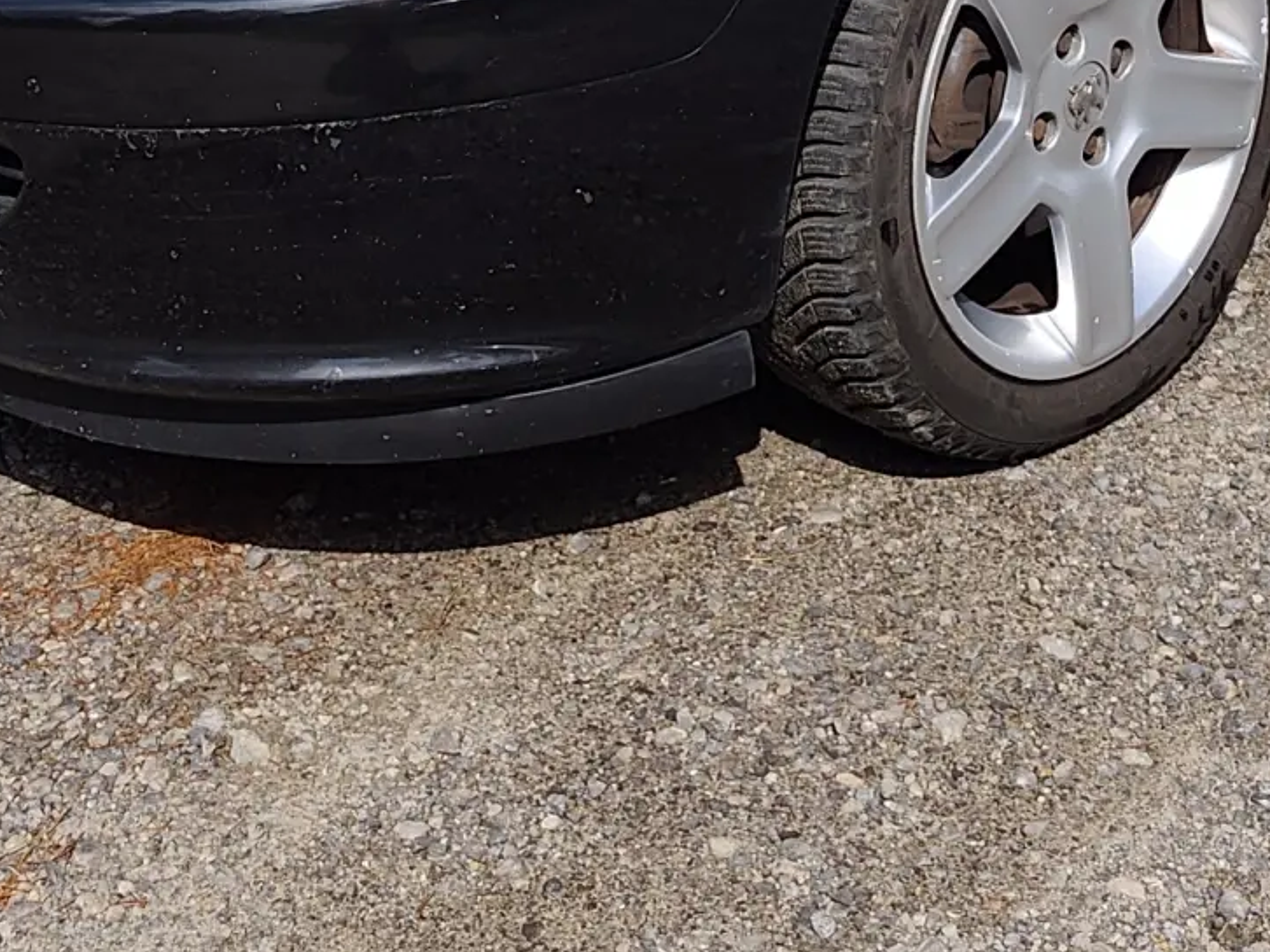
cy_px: -463
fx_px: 2677
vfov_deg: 18.0
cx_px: 883
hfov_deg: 26.5
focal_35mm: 73
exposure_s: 1/847
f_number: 1.7
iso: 50
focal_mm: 6.07
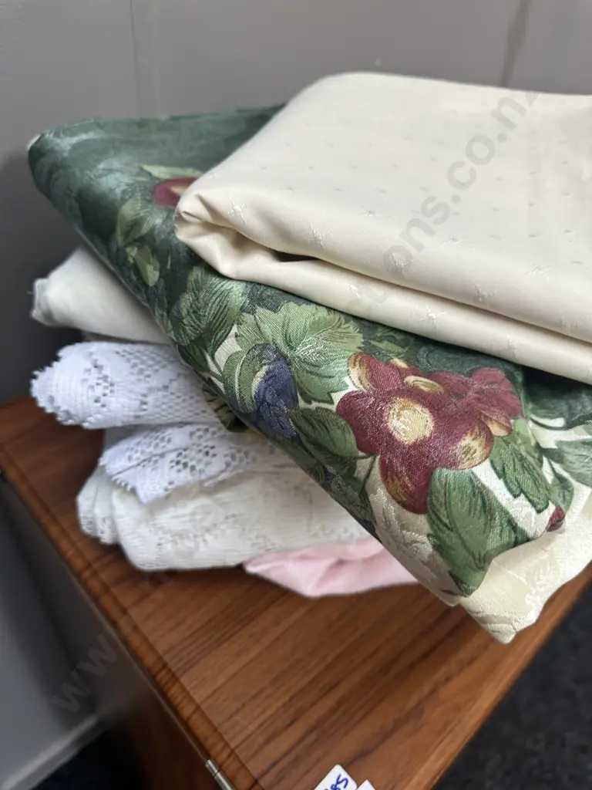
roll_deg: -5.2
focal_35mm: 24
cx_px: 296
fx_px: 547
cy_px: 395
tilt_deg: -39.8
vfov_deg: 71.6
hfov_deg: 56.8
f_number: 1.78
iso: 160
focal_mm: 6.86
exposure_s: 1/50
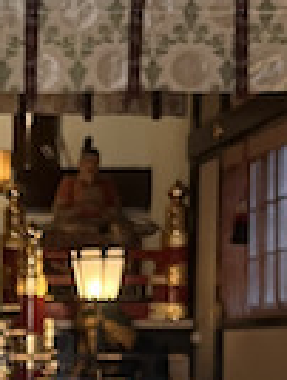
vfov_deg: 12.3
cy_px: 491
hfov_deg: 9.2
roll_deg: -0.4
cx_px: -230
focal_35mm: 155
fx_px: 1708
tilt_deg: -4.1
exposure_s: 1/50
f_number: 1.6
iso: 125
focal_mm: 5.1
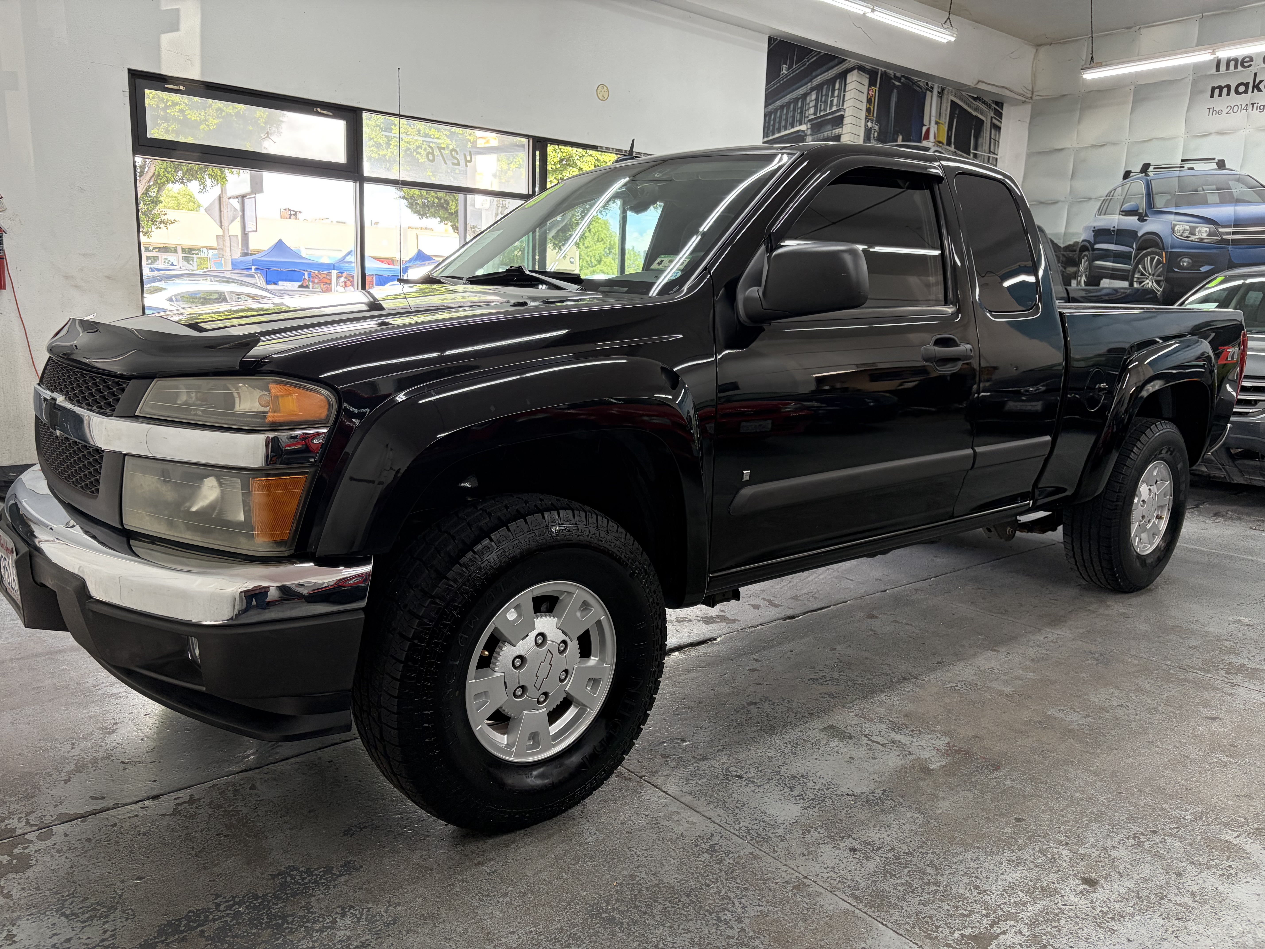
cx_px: 632
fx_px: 950
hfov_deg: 67.3
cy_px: 474
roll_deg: -1.9
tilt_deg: -10.3
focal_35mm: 26
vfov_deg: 53.1
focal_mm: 5.96
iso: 200
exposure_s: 1/120
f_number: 1.6
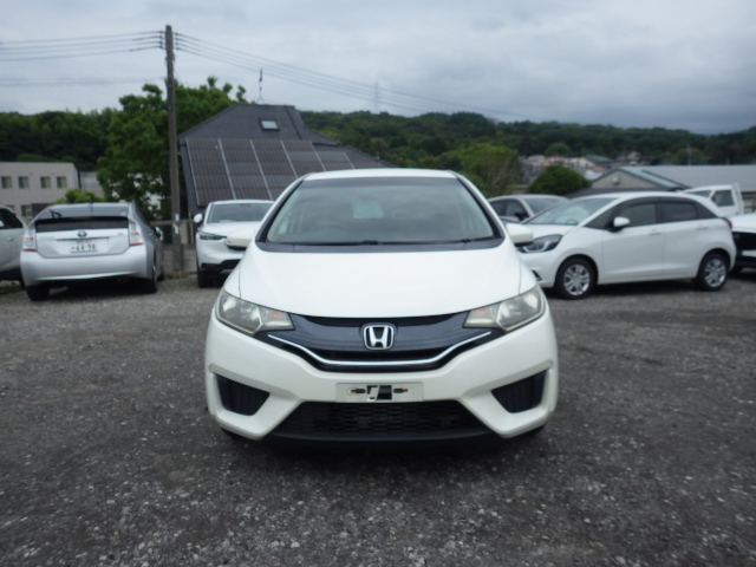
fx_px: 546
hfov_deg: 69.4
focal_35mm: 25
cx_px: 378
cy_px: 284
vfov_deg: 54.9
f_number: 7.9
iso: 125
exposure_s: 1/320
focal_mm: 4.5
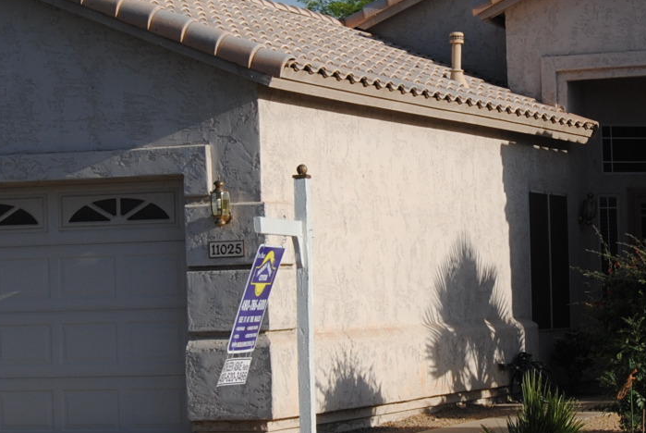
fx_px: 2390
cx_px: 443
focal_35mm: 133
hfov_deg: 15.4
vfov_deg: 10.3
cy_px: 194
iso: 100
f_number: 9
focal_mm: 32
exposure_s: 1/320
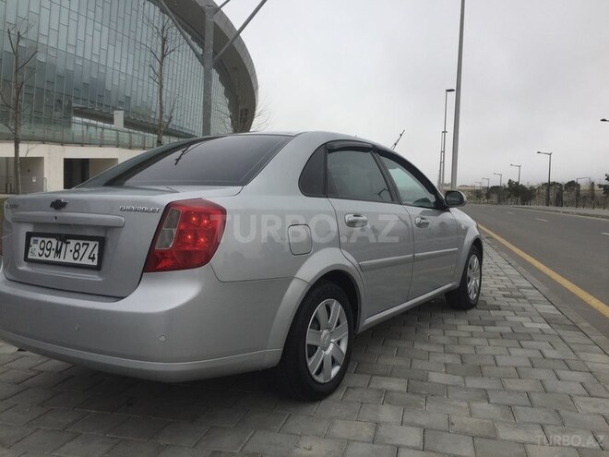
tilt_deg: -3.7
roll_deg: -2.0
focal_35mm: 29
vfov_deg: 48.2
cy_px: 228
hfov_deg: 61.7
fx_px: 510
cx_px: 304
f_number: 2.2
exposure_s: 1/1130
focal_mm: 4.15
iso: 32
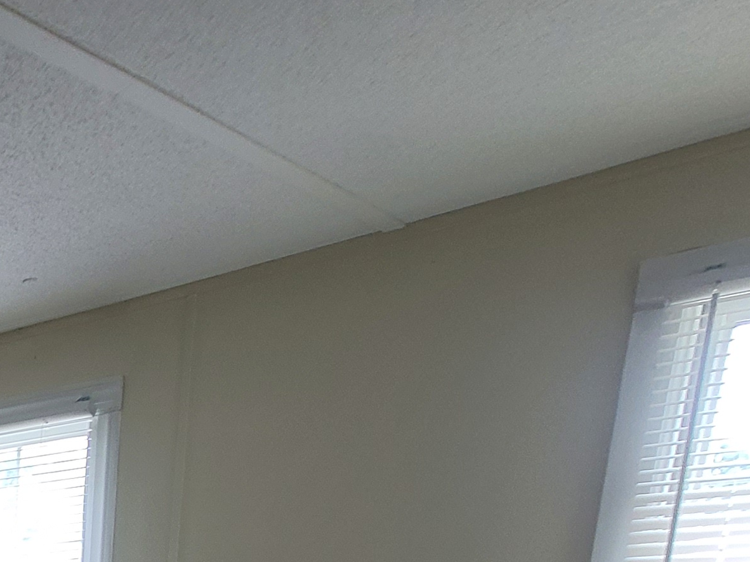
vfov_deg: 24.1
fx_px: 953
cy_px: 886
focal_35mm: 44
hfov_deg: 28.4
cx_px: -368
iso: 100
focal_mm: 2.2
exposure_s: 1/60
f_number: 2.2
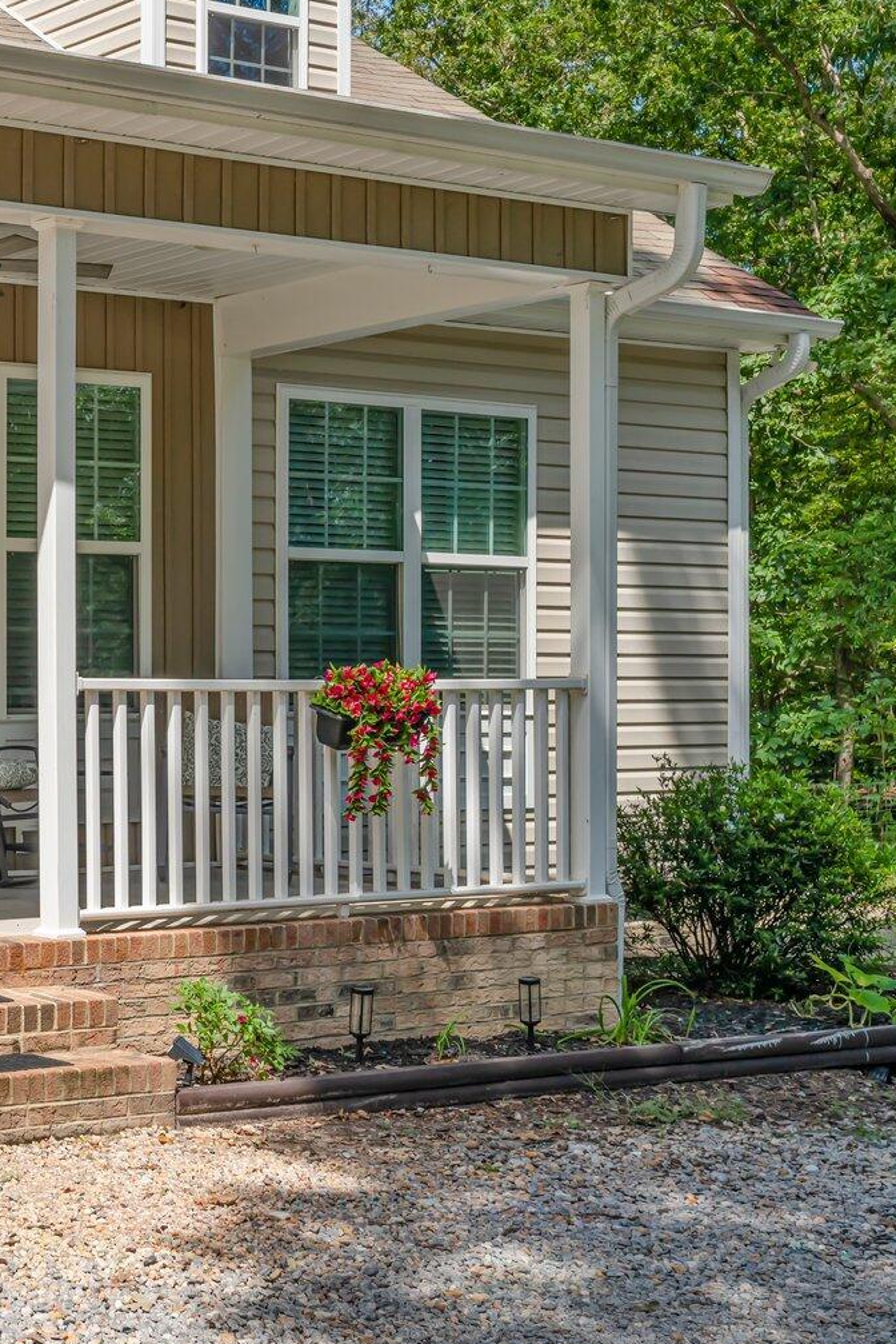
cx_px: -220
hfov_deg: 20.3
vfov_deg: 32.4
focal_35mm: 62
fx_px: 2314
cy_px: 670
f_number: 8
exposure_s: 1/250
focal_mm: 30.5
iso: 400
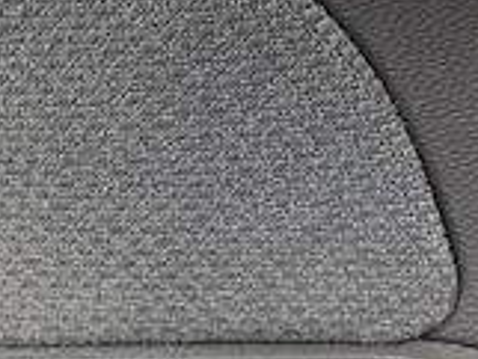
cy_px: 151
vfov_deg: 15.9
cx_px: -208
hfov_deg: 18.9
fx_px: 1285
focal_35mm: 93
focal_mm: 4.65
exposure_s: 1/33
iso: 125
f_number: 1.8
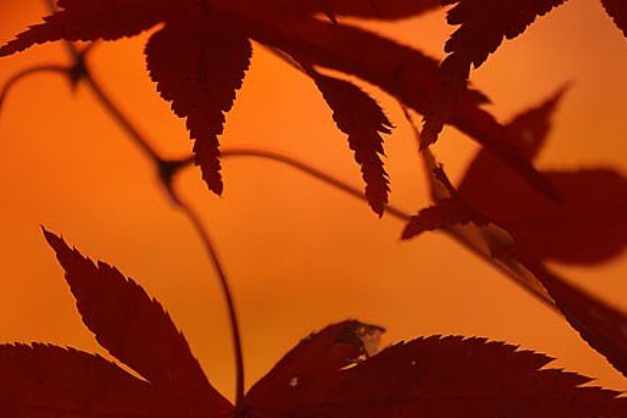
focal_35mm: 619
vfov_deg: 2.2
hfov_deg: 3.3
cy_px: 355
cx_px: 260
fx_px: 10784
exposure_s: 1/400
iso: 200
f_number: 3.5
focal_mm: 180
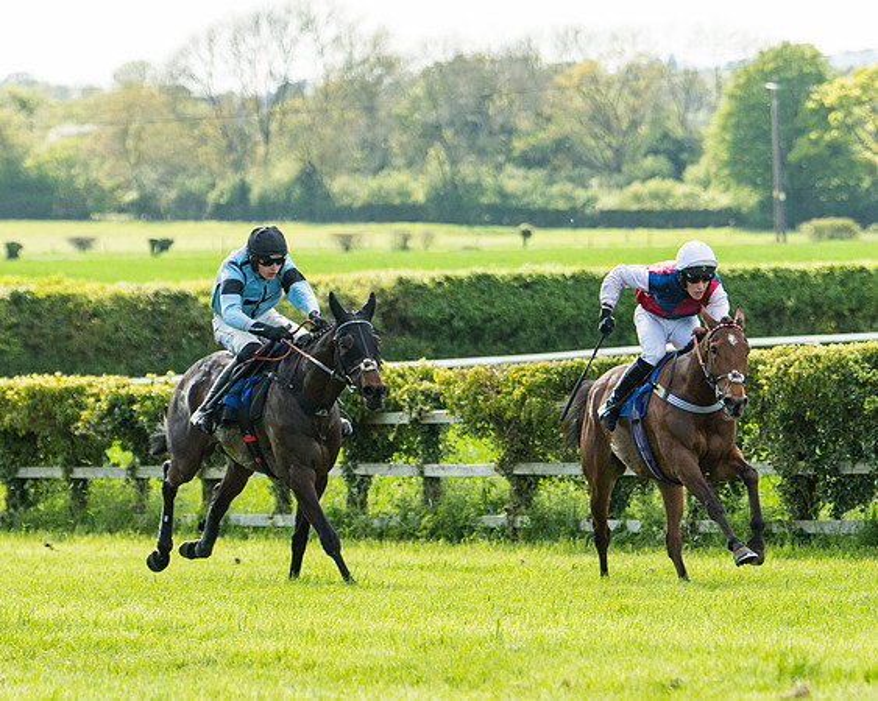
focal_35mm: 296
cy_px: 387
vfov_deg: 5.2
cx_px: 480
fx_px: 7682
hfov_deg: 6.5
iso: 400
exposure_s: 1/3200
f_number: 4
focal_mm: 130
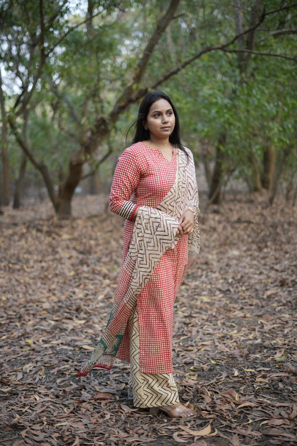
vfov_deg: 39.6
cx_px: 148
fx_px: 619
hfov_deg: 27.0
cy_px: 223
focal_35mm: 50
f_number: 1.8
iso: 400
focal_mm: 50
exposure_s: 1/250
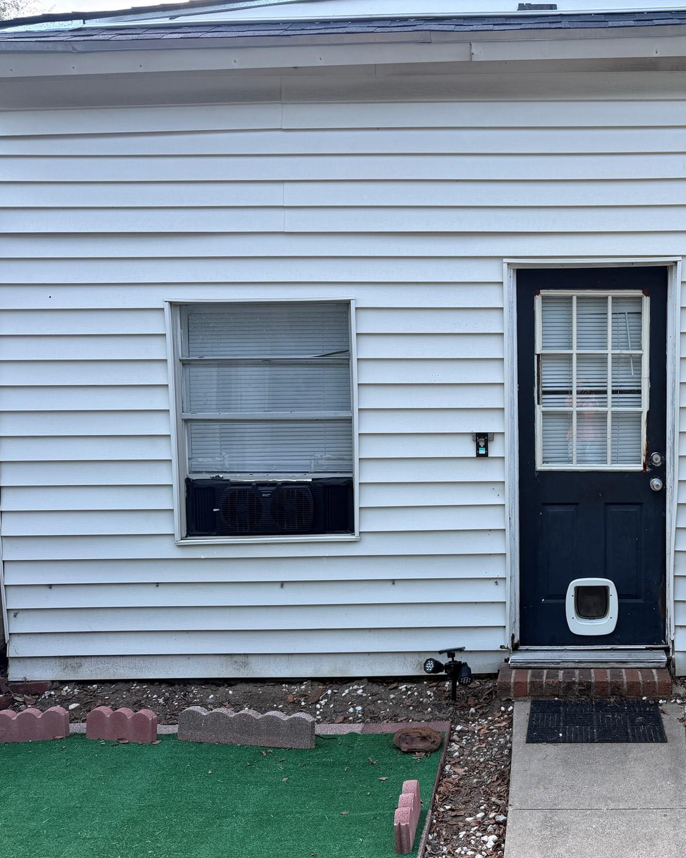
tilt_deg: -4.0
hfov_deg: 43.1
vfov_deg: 55.7
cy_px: 437
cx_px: 573
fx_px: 812
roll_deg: +0.2
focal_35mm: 32
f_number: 1.78
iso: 80
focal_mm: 6.76
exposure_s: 1/708
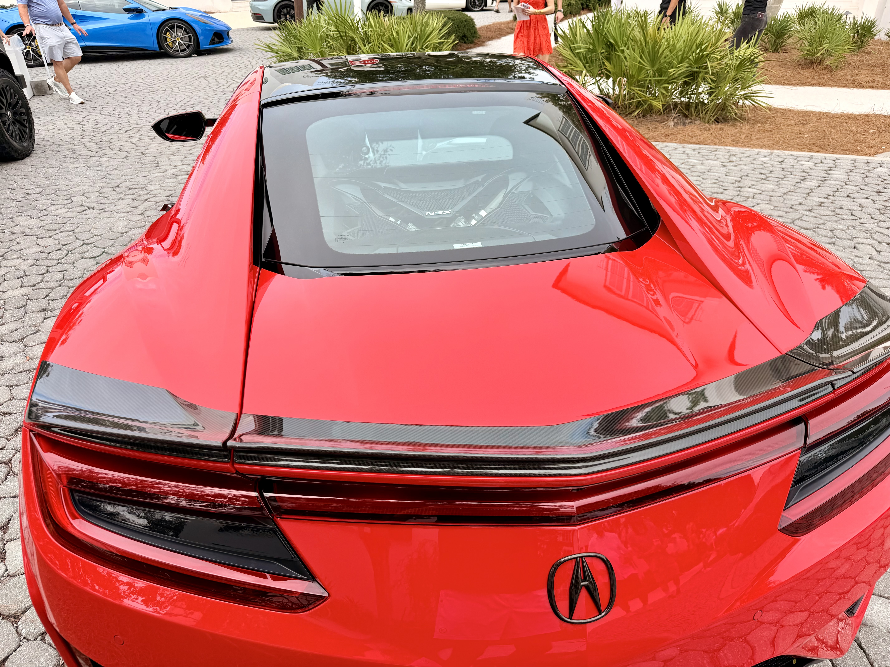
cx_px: 445
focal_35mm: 24
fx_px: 617
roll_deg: +1.1
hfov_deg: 71.6
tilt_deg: -29.0
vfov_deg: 56.8
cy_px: 334
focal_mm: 6.76
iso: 80
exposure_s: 1/1522
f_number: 1.78
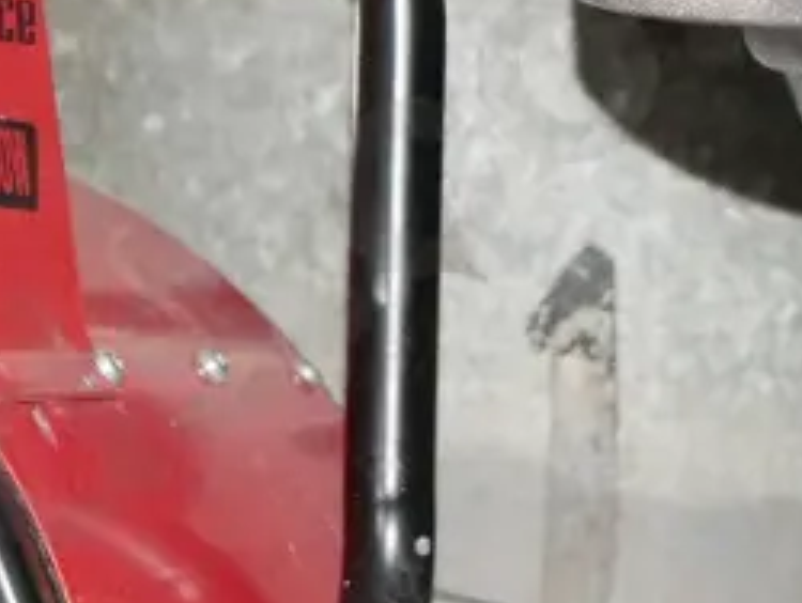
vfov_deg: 6.5
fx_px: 5311
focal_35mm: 229
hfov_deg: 8.5
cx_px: -321
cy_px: 736
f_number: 4.7
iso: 3200
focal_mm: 28
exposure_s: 1/80
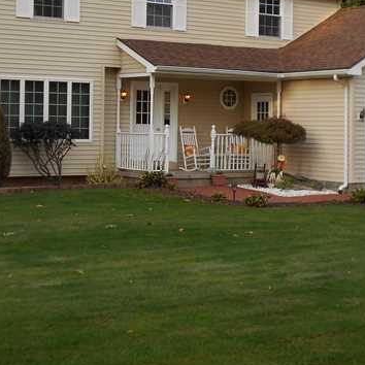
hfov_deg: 23.4
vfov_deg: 23.2
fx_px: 883
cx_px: 195
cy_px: 102
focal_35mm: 74
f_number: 3.9
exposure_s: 1/125
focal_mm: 6.7
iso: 80
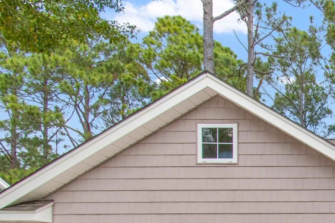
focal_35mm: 51
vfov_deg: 23.1
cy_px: 300
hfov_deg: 28.7
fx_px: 474
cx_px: 474
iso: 100
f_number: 7.1
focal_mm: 11
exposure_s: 1/200
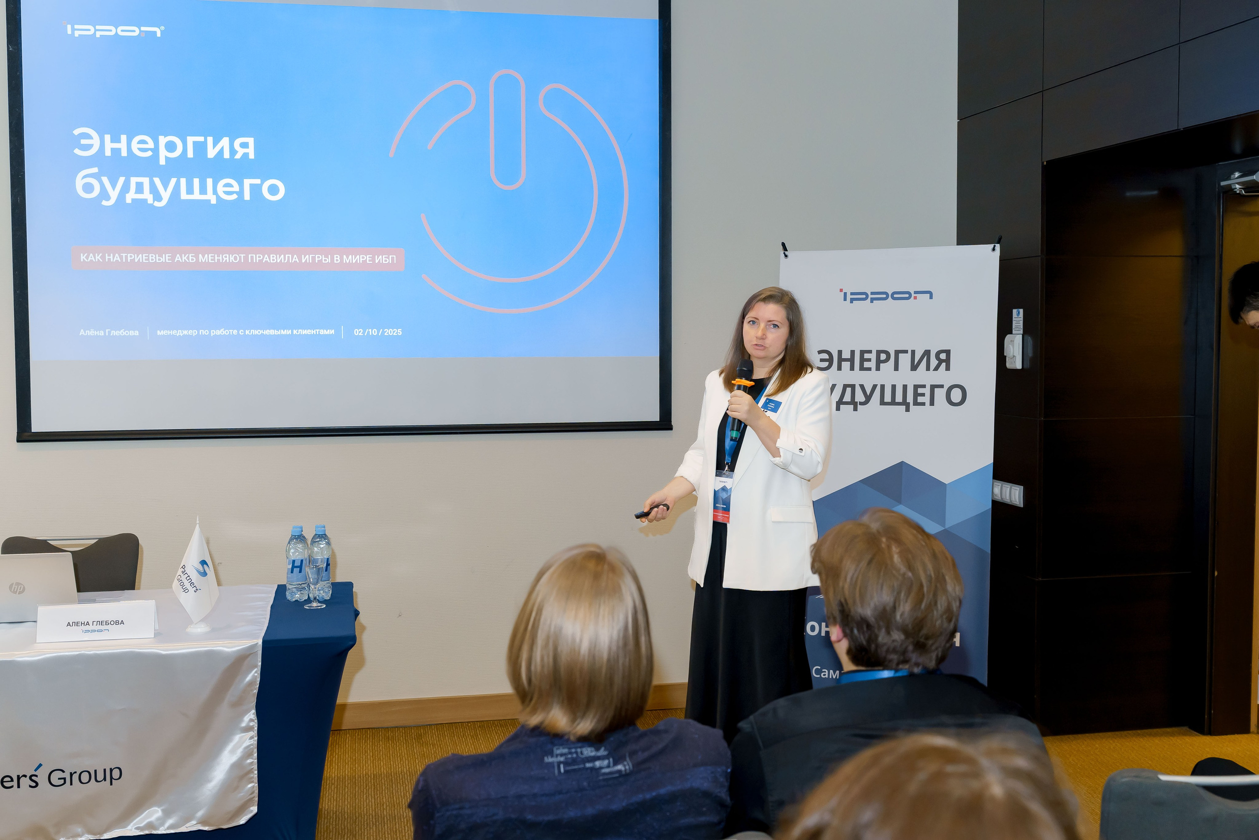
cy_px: 420
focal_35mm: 37
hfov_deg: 52.5
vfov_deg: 36.4
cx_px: 630
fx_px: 1277
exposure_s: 1/125
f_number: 4.5
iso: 1600
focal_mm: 35
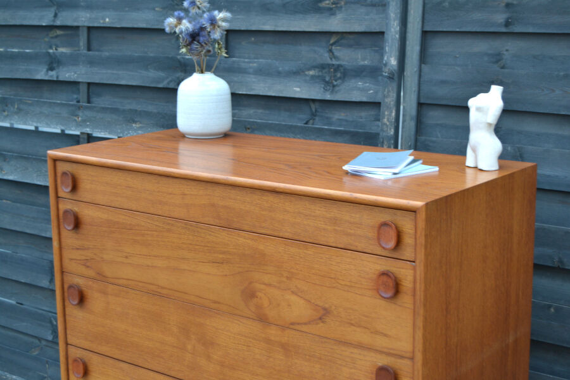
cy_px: 190
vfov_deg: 22.6
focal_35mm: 60
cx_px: 285
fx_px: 950
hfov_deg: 33.4
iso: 500
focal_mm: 40
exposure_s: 1/60
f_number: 5
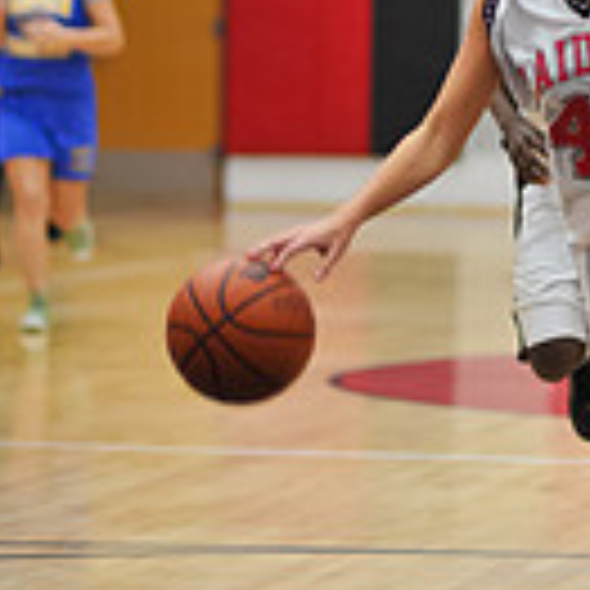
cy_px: -23
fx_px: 4763
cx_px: 628
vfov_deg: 7.1
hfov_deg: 7.1
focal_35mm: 247
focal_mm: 85
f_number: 2
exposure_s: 1/500
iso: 1100
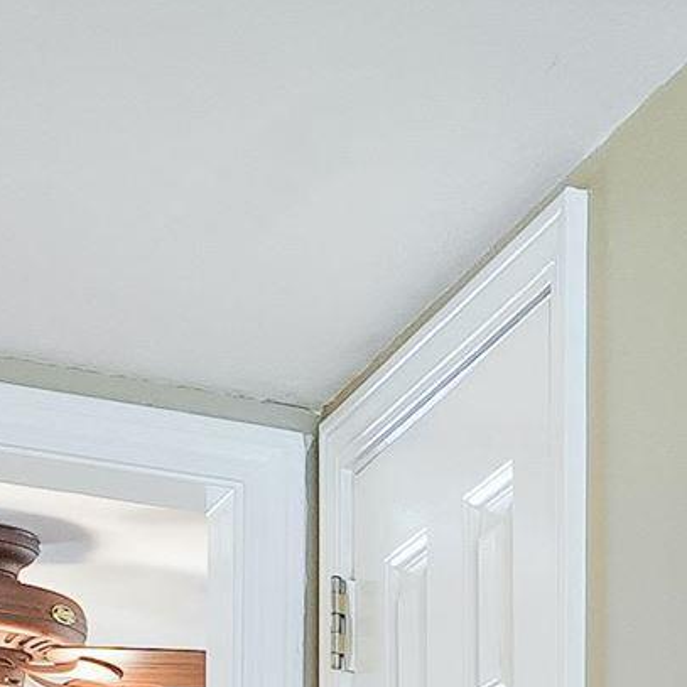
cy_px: 1308
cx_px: 1447
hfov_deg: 12.3
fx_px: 2739
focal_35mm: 122
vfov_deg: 12.8
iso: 250
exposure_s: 1/5
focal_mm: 13
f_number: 8
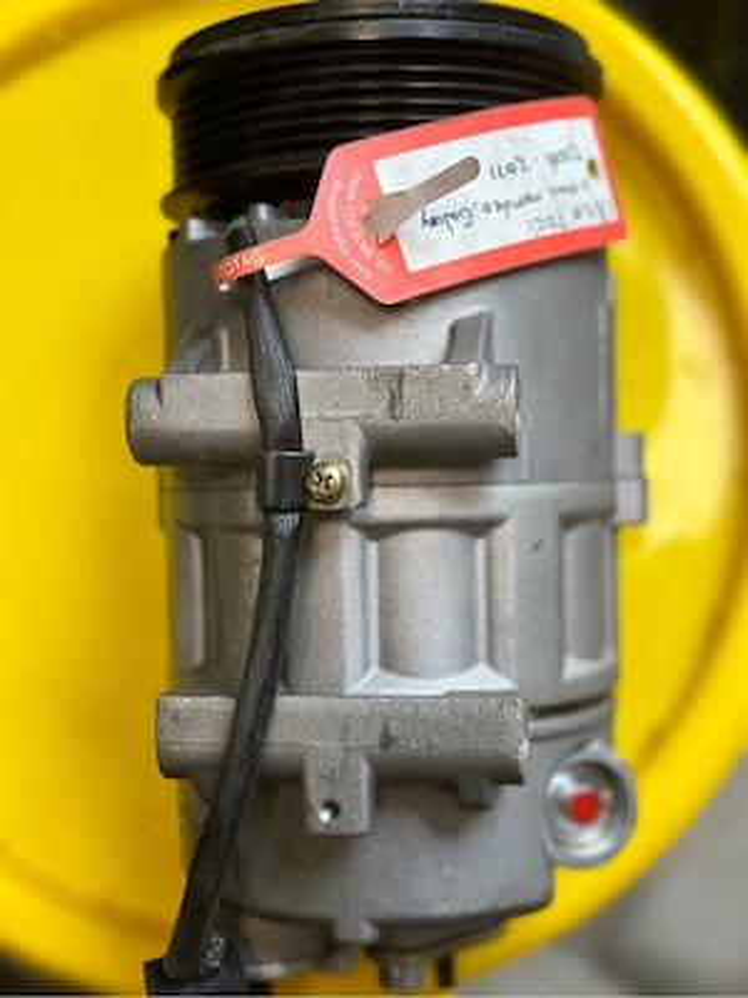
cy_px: 499
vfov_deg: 39.7
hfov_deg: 30.3
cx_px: 374
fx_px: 1383
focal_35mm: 48
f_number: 1.78
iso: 125
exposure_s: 1/100
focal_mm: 6.86
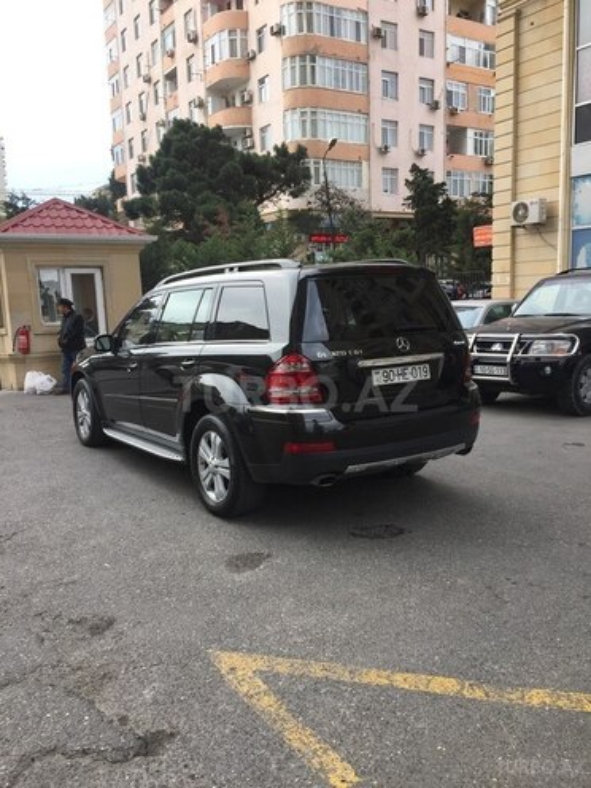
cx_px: 296
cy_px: 394
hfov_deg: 48.2
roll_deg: +2.4
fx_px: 660
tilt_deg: -9.1
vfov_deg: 61.7
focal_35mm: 29
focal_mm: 4.15
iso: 32
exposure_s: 1/460
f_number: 2.2
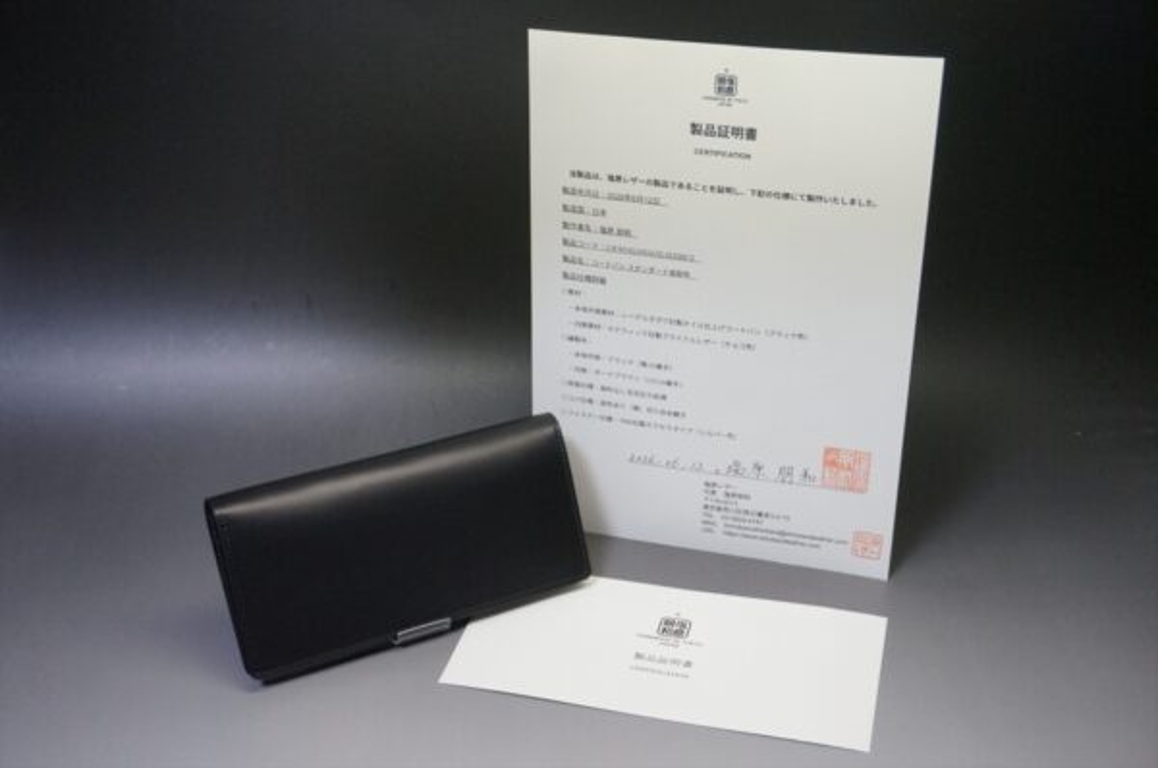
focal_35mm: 46
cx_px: 579
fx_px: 1493
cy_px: 384
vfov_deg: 28.8
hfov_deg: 42.4
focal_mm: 31
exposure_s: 1/160
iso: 2000
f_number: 5
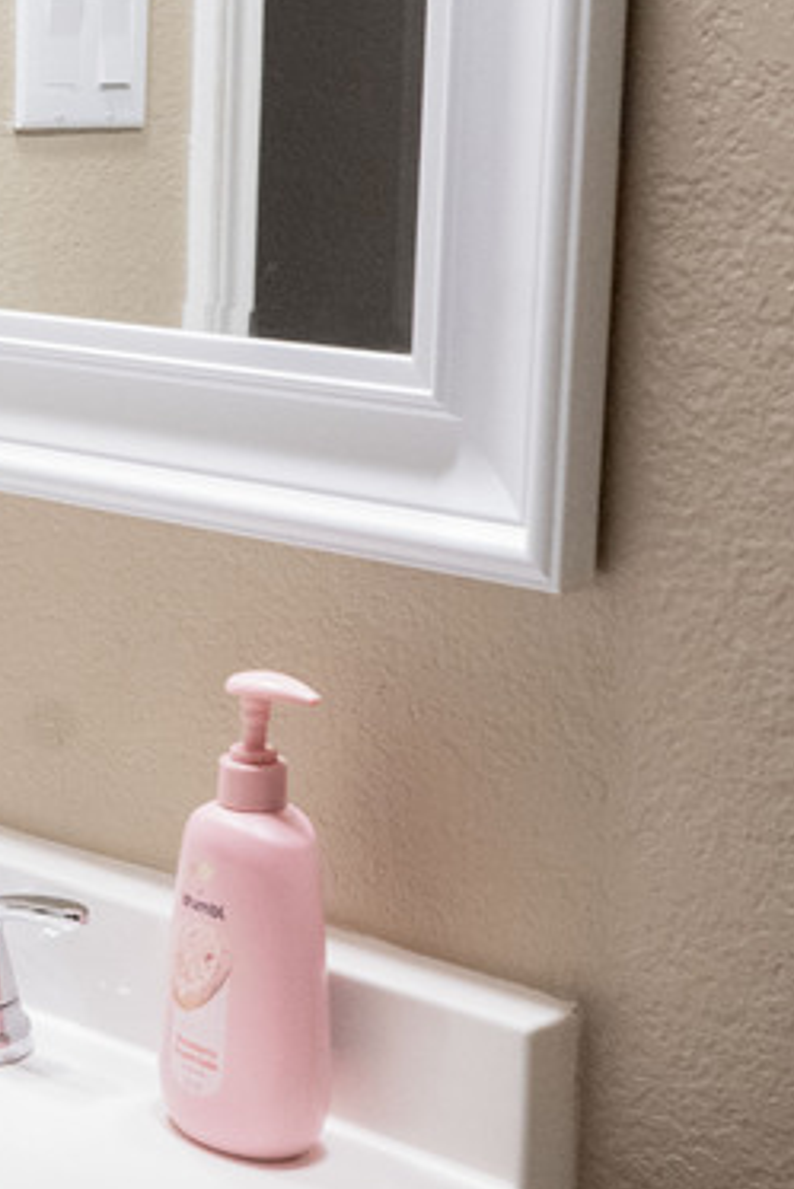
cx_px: -252
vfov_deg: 24.2
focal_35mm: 84
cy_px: 529
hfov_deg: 15.5
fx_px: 2776
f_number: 5.6
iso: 8000
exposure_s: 1/320
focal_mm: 29
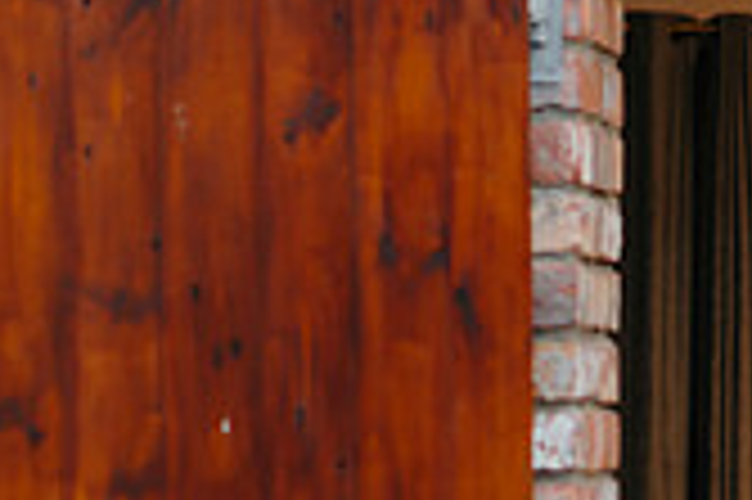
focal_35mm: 333
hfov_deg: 6.1
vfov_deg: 4.1
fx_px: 6949
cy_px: 486
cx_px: 1365
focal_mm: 85
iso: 100
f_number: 2.5
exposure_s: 1/200
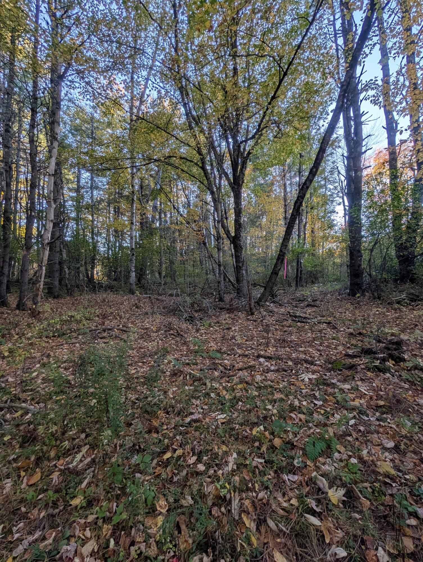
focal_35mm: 12
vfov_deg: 110.5
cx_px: 212
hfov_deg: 94.6
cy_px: 281
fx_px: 195
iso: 54
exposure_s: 1/329
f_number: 1.7
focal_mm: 2.02
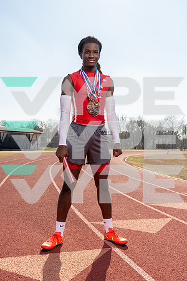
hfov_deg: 37.9
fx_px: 273
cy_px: 140
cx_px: 94
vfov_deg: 54.4
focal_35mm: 35
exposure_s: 1/200
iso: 125
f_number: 9
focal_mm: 35
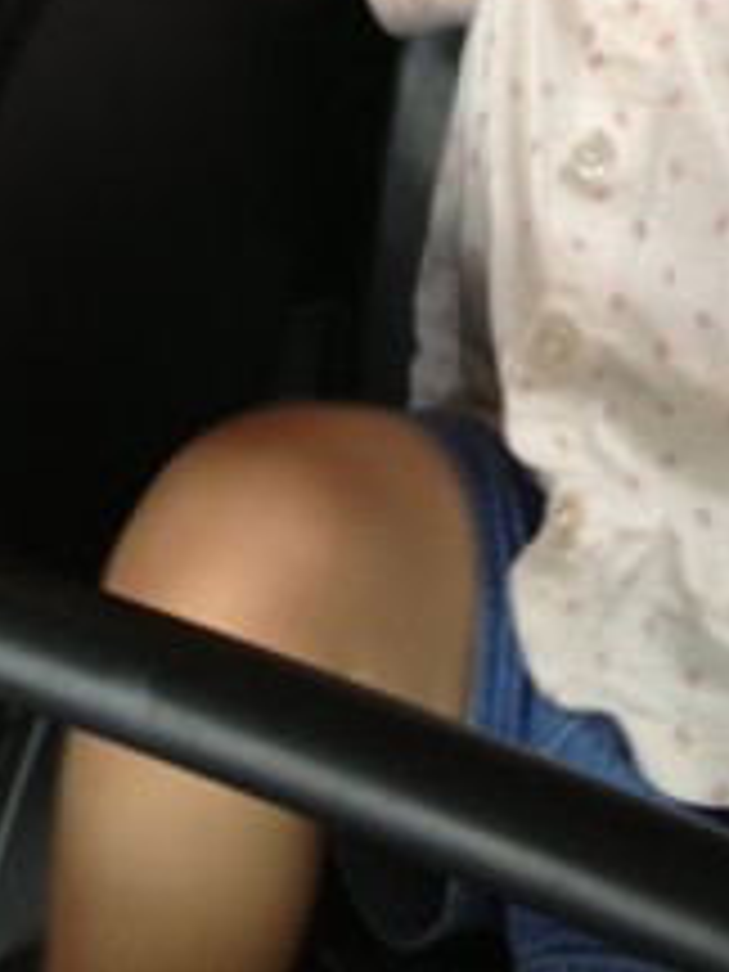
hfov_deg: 19.8
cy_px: 45
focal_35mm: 73
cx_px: 644
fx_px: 2050
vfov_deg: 25.6
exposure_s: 1/20
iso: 100
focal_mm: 4.28
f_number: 2.4
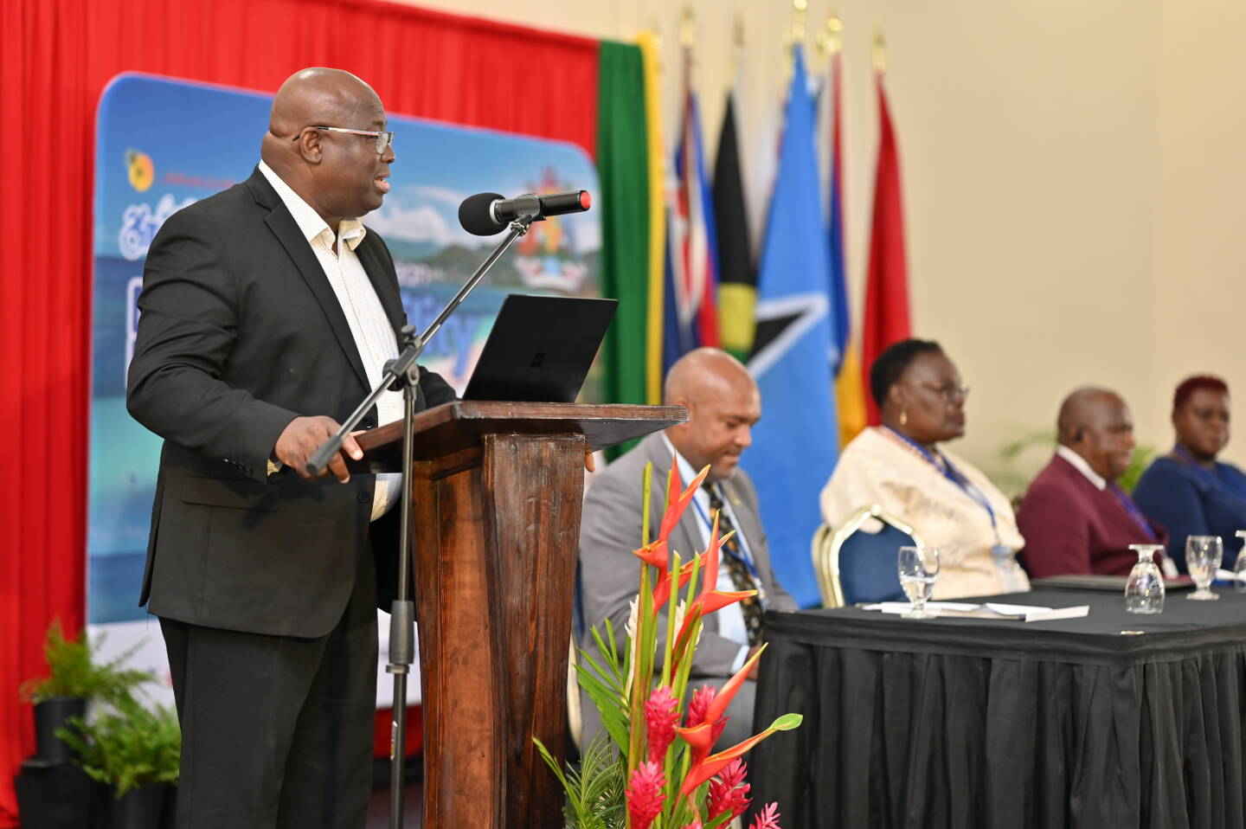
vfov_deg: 16.0
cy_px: 414
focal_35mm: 85
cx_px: 623
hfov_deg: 23.9
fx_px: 2940
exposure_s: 1/200
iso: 400
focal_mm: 85
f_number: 1.8
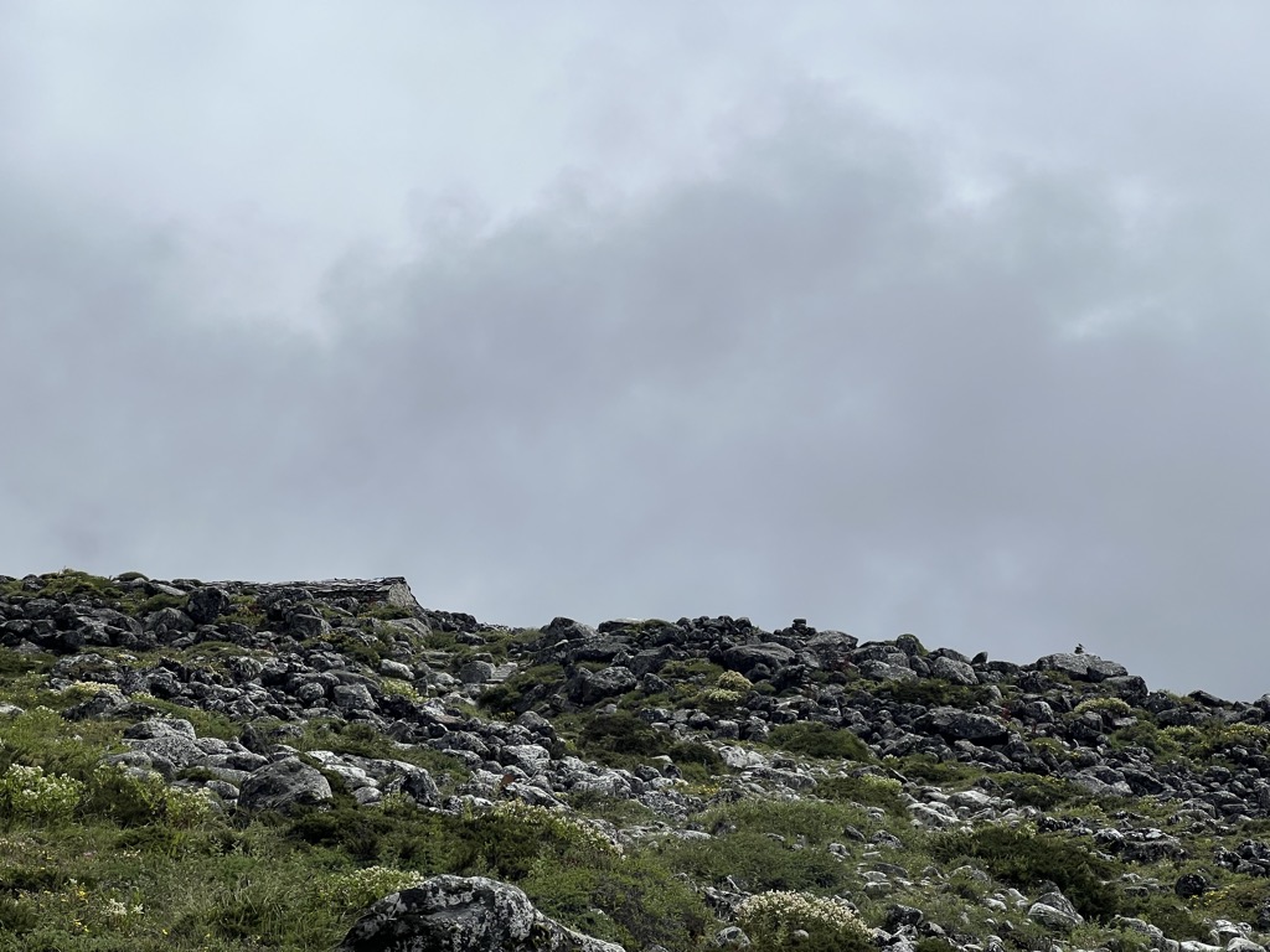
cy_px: 476
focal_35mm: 77
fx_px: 2825
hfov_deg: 25.3
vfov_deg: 19.1
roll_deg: -1.1
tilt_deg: +13.2
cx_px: 635
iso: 32
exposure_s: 1/2320
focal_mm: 9
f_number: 2.8
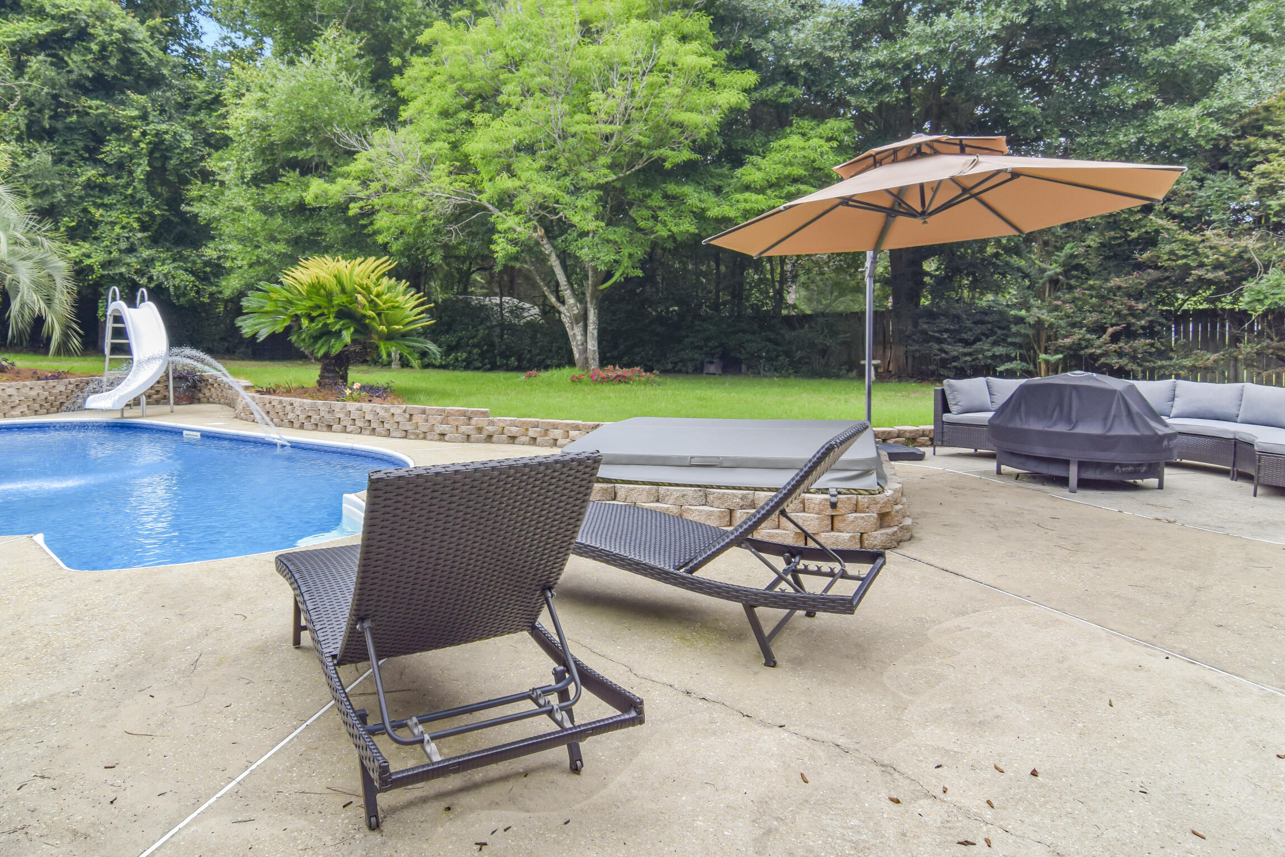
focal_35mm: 22
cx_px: 554
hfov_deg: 79.0
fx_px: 773
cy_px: 372
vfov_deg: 57.8
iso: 220
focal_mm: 11
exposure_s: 1/250
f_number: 8
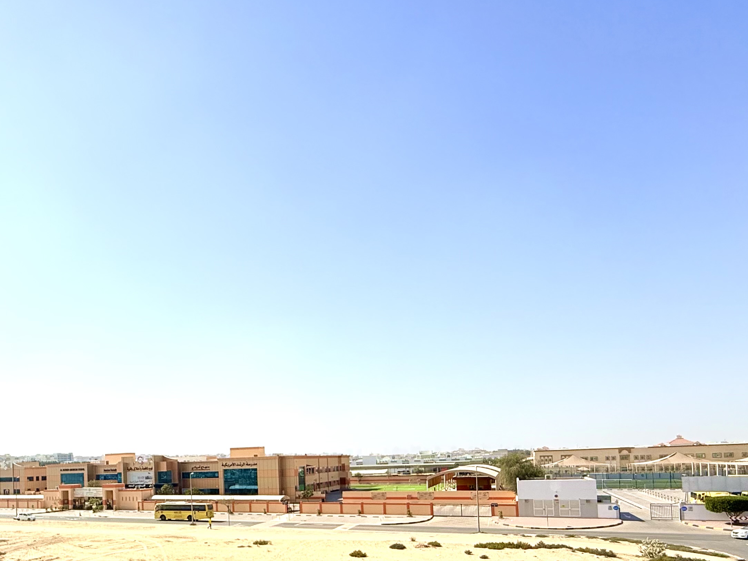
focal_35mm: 26
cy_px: 451
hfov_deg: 62.7
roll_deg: +2.3
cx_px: 171
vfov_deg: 49.8
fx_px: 562
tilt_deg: +2.4
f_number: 2.2
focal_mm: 2.22
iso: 50
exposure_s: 1/2976
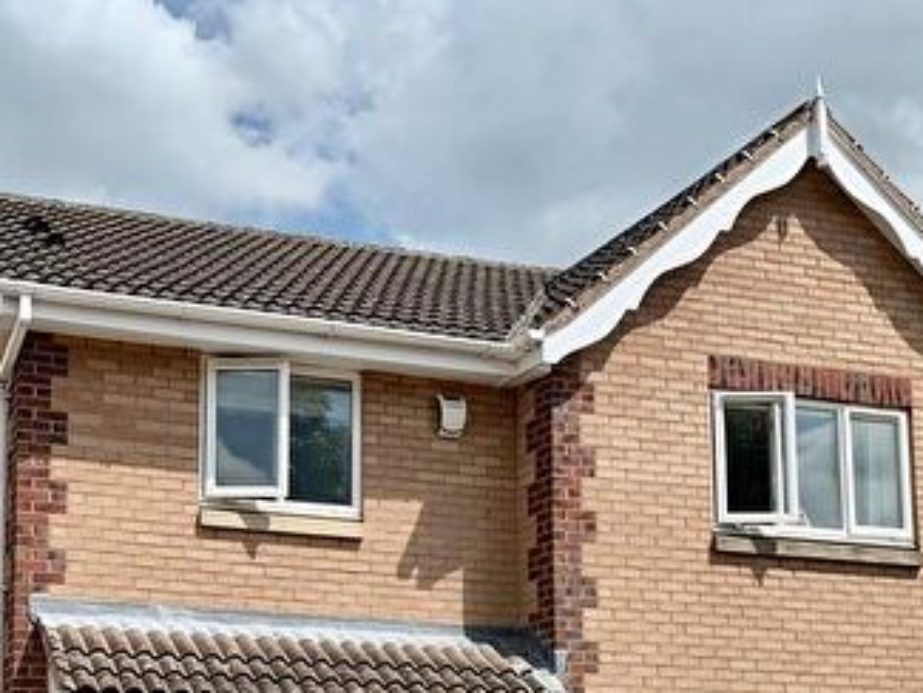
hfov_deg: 33.3
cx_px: 176
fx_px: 1494
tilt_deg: +7.0
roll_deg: -1.3
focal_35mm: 56
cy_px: 692
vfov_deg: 24.9
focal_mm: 4.25
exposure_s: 1/2915
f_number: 1.8
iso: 25
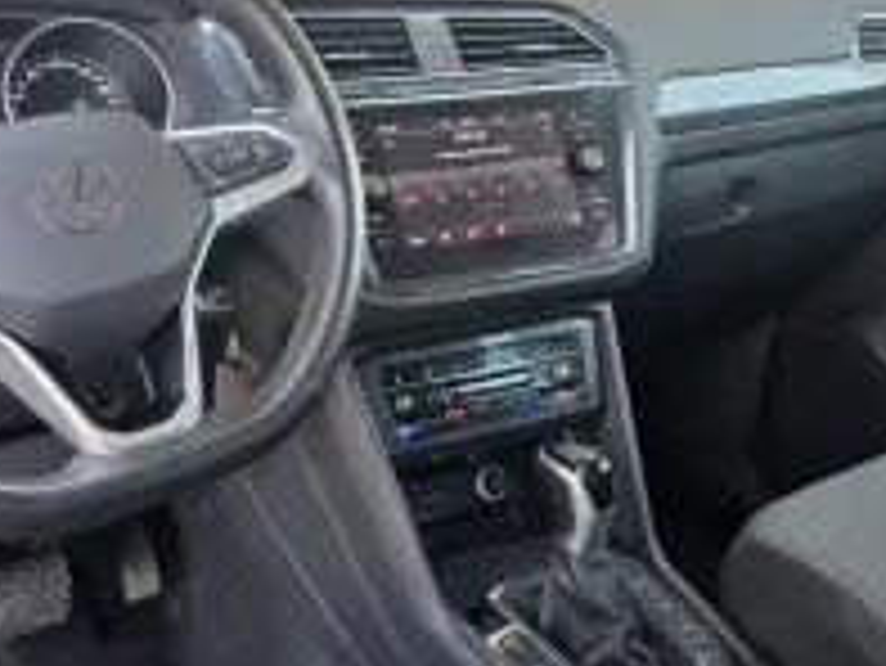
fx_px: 1076
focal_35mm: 42
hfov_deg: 44.5
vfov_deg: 34.4
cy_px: 306
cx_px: 342
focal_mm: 6.3
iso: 125
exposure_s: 1/100
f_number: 1.7
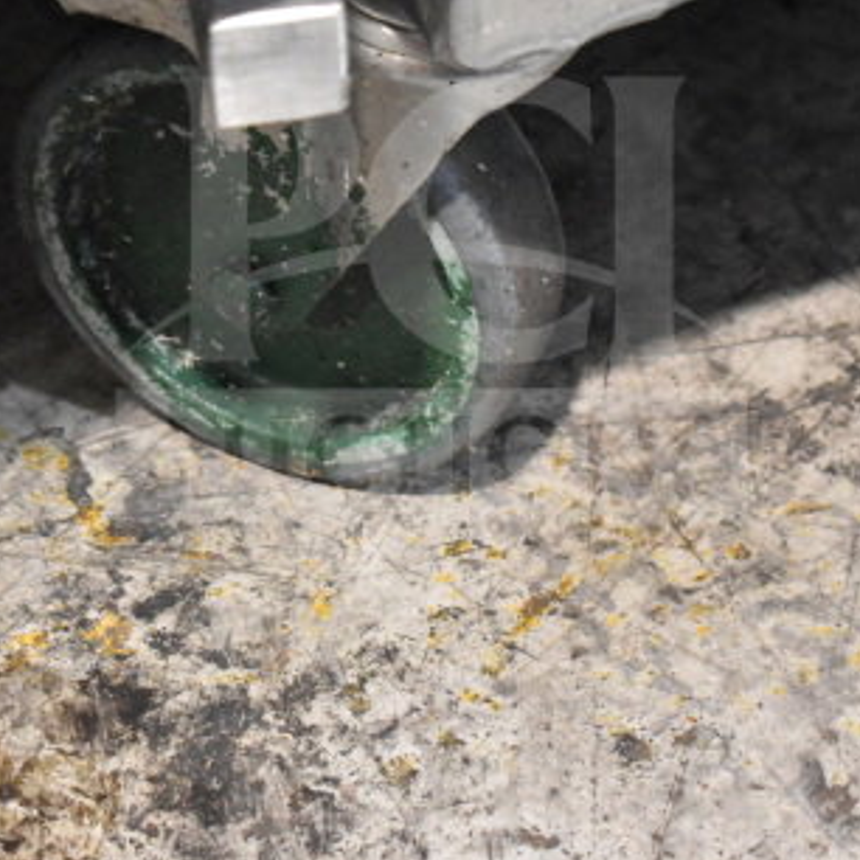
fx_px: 3931
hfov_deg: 12.5
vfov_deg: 12.5
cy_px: 299
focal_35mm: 140
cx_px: 430
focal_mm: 55
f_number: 5.6
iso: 10000
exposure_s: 1/100
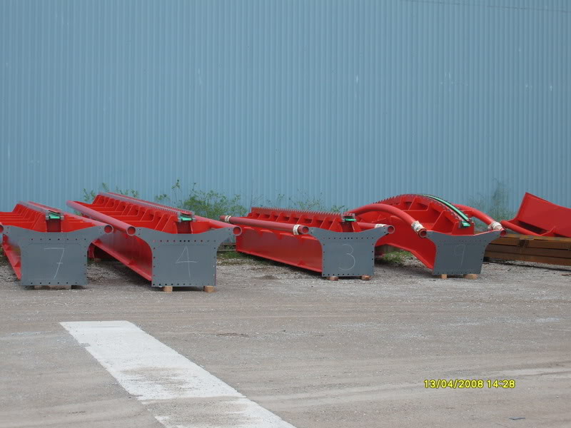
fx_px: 1188
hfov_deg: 27.0
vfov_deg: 20.4
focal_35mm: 72
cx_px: 286
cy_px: 214
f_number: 3.9
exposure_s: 1/90
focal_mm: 12
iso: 80
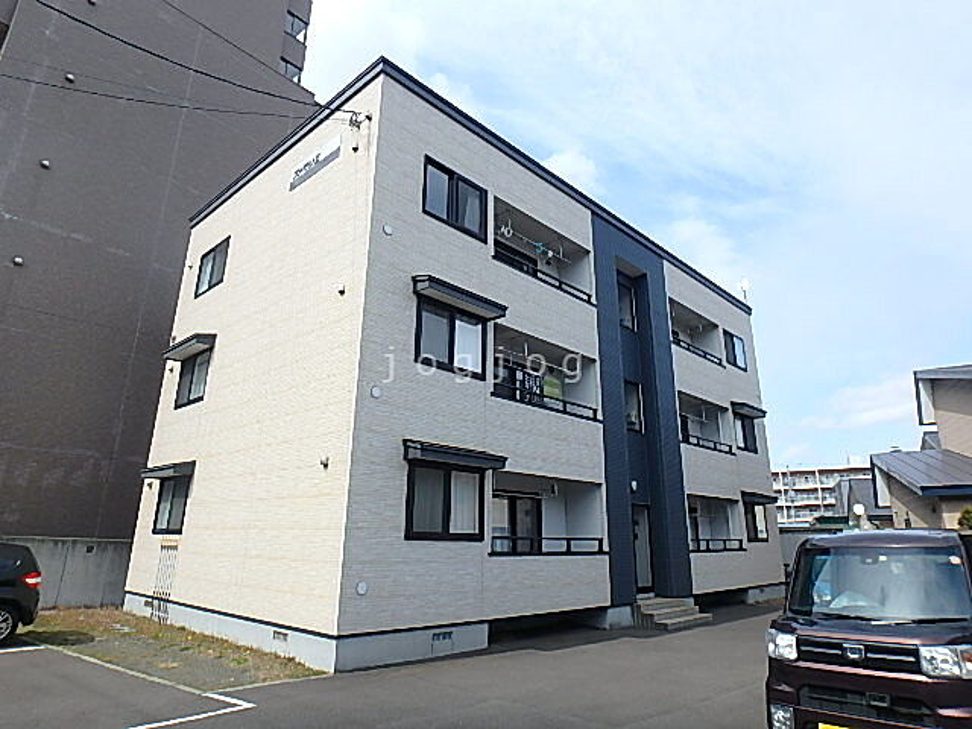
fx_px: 590
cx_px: 486
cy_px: 364
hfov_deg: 79.0
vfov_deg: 63.4
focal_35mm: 21
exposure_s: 1/800
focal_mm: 3.7
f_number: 3.5
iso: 125
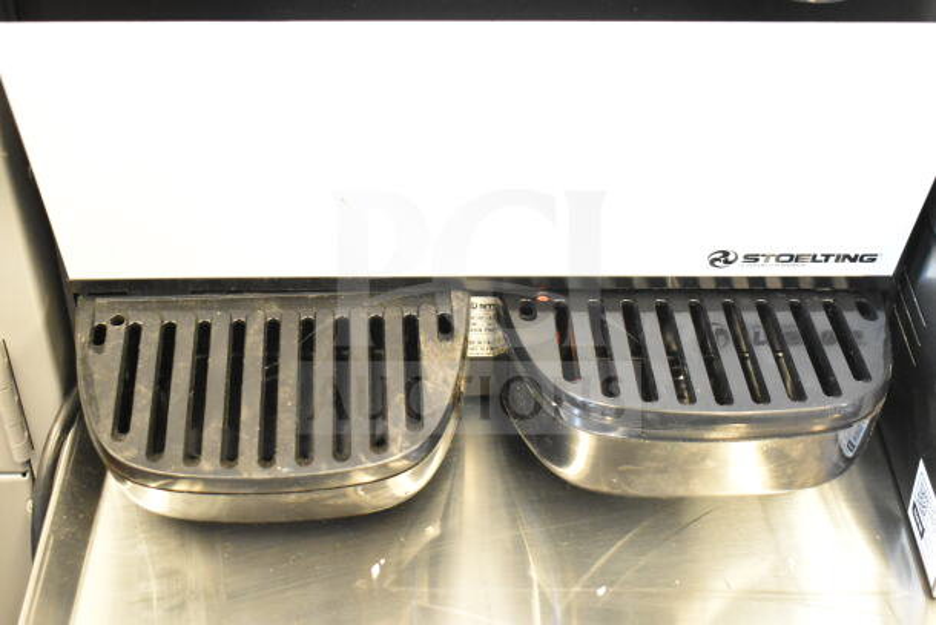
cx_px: 468
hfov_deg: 35.0
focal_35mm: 57
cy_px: 312
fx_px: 1482
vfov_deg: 23.8
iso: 8000
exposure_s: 1/60
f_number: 4.8
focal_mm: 38
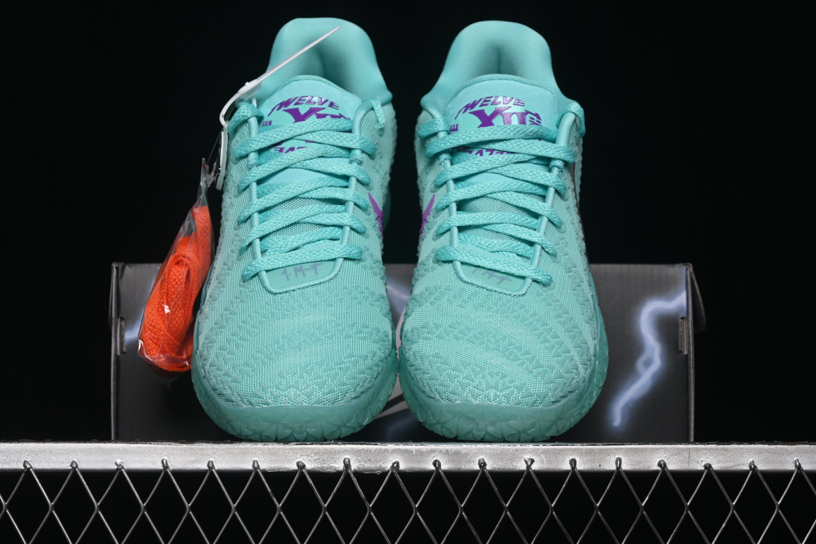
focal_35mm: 75
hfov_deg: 27.0
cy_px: 272
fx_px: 1700
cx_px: 408
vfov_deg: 18.2
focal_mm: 50
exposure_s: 1/60
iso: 160
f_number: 6.3
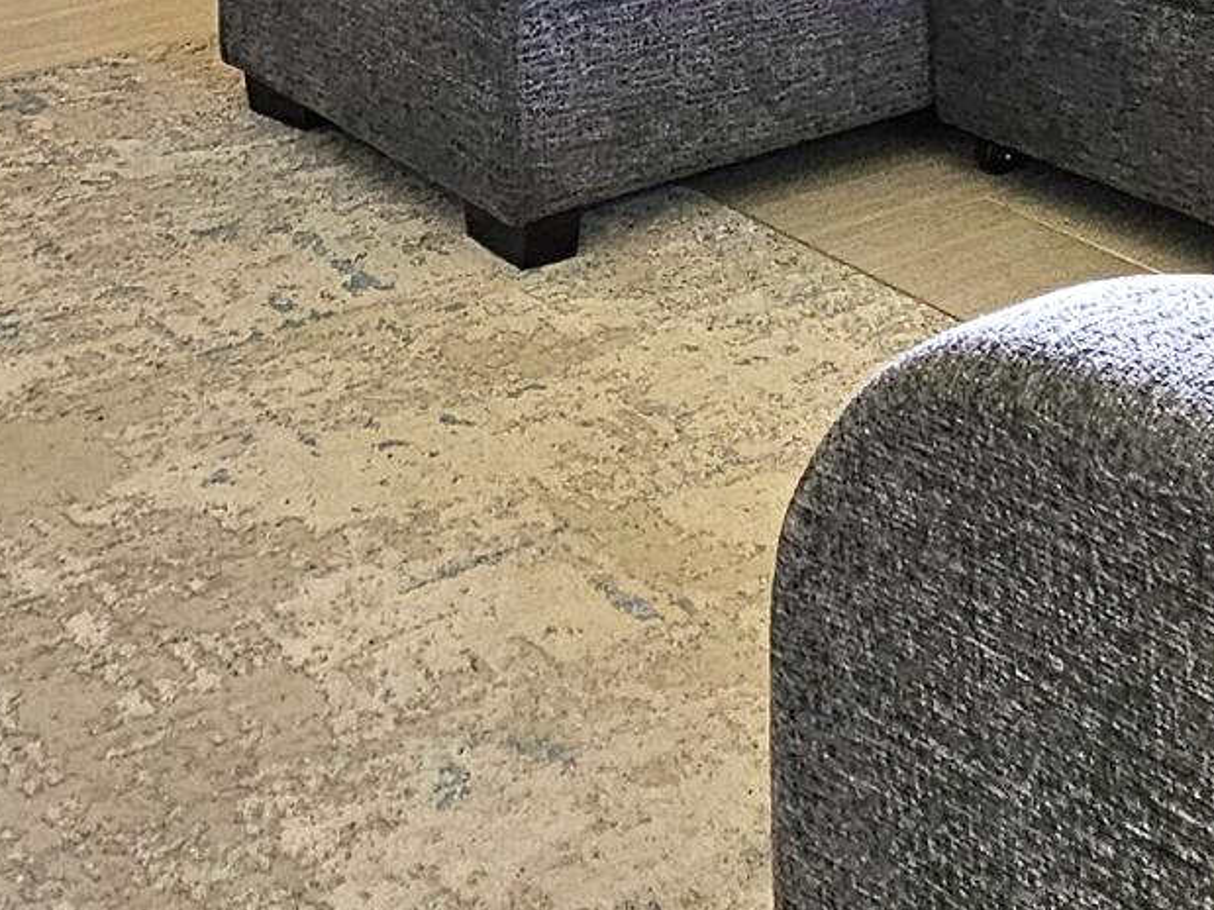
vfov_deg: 18.5
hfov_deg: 30.1
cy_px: -696
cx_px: 263
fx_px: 2209
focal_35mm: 63
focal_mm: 2.2
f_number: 2.2
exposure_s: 1/60.2
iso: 80
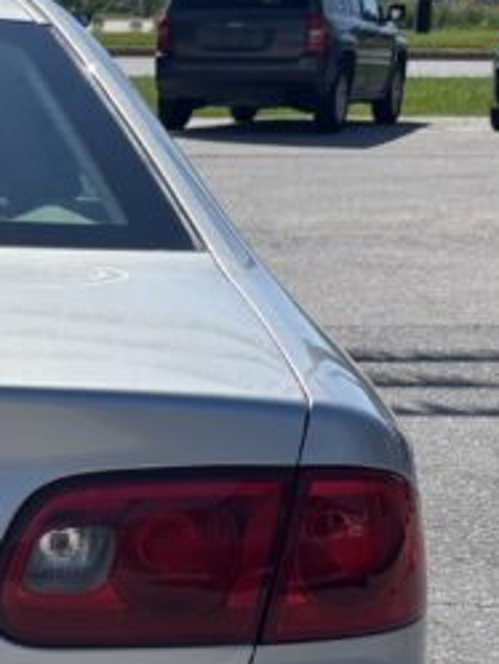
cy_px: 517
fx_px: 2055
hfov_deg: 12.7
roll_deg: -1.2
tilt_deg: -8.7
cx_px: -363
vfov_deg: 18.2
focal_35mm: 107
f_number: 1.6
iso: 50
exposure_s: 1/5348
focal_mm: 5.96
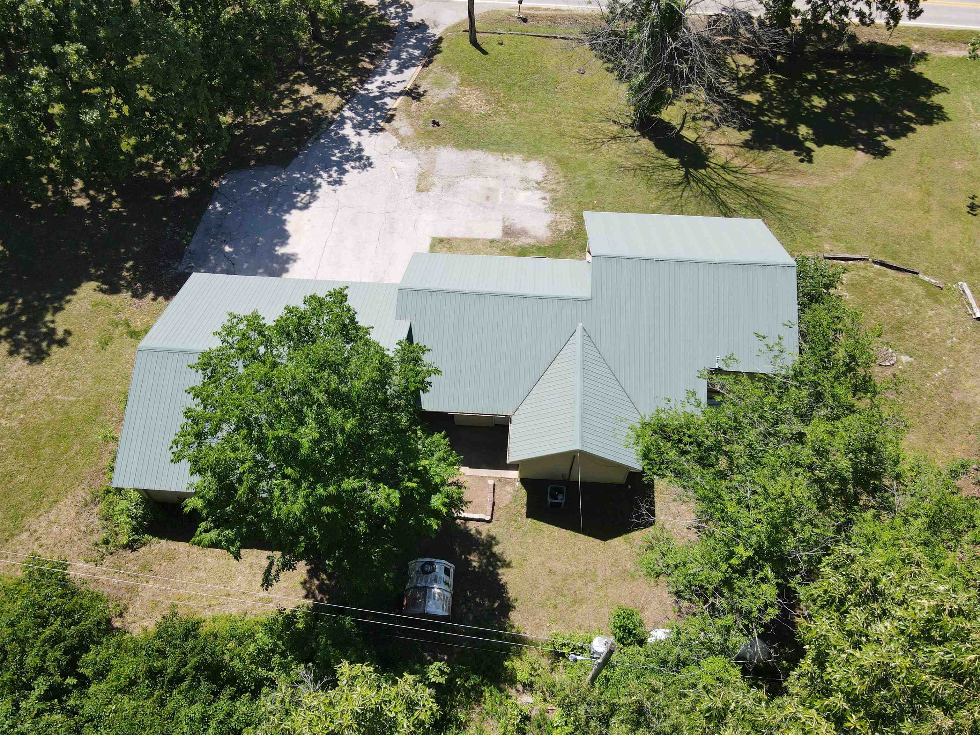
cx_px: 490
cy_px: 368
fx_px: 679
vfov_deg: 56.8
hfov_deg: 71.6
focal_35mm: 24
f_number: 2.8
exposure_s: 1/350
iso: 100
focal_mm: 4.5
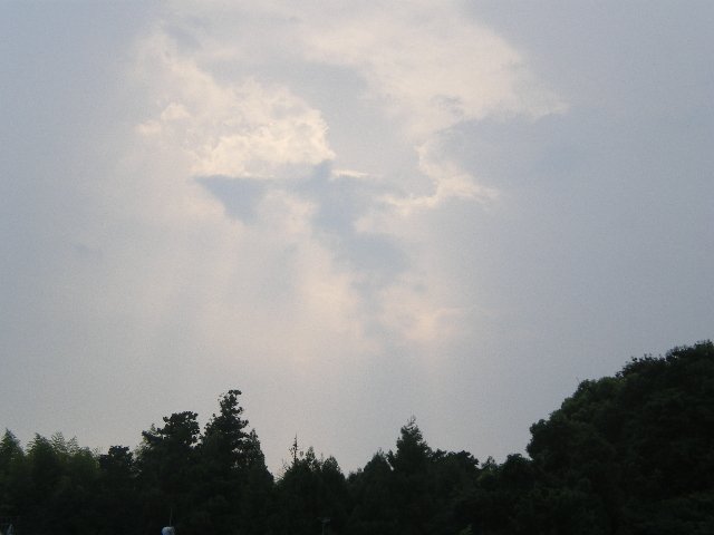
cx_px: 357
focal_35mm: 93
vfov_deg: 15.9
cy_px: 268
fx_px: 1918
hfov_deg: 21.1
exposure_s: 1/80
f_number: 5.5
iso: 50
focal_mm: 16.3
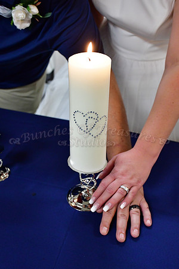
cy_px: 134
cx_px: 90
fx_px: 291
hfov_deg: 34.2
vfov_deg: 49.6
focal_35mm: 39
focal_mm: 26
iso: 3200
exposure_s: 1/100
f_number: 3.8
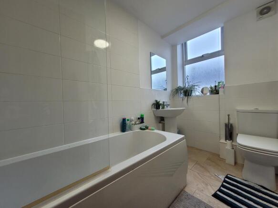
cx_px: 139
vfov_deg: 89.9
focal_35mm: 13
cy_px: 104
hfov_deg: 106.2
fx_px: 104
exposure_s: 1/50
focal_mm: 1.74
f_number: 2.2
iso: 64
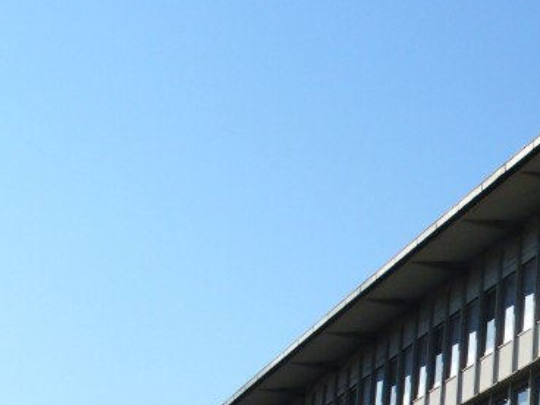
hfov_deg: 18.1
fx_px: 1607
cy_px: 395
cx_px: 656
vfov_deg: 14.2
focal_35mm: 103
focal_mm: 6.1
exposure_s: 1/500
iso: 80
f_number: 5.6
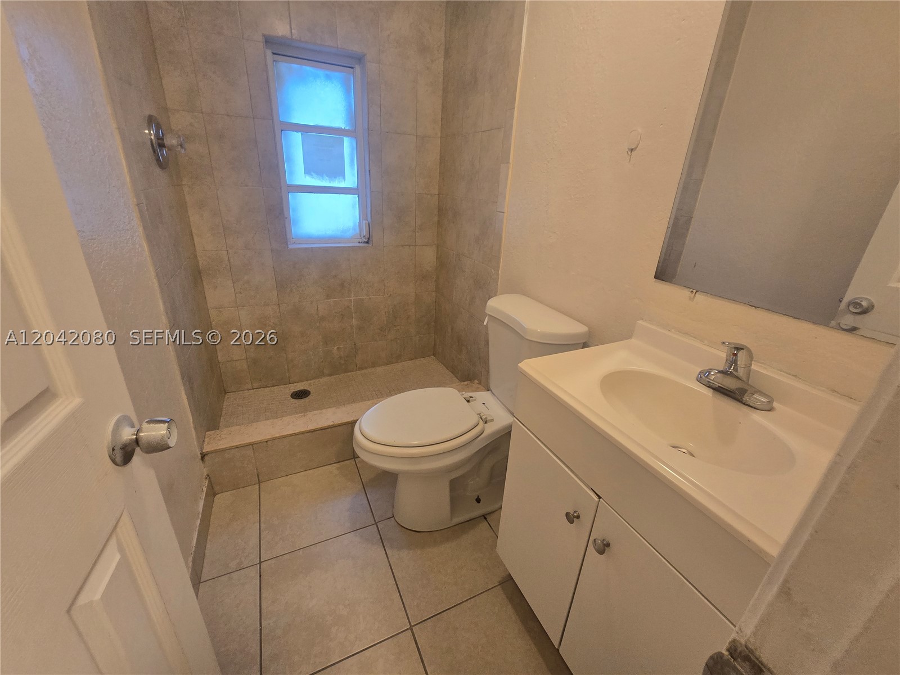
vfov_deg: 89.9
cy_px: 338
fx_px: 338
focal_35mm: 13
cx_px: 450
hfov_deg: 106.2
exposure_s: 1/60
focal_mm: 2.2
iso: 250
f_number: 2.2
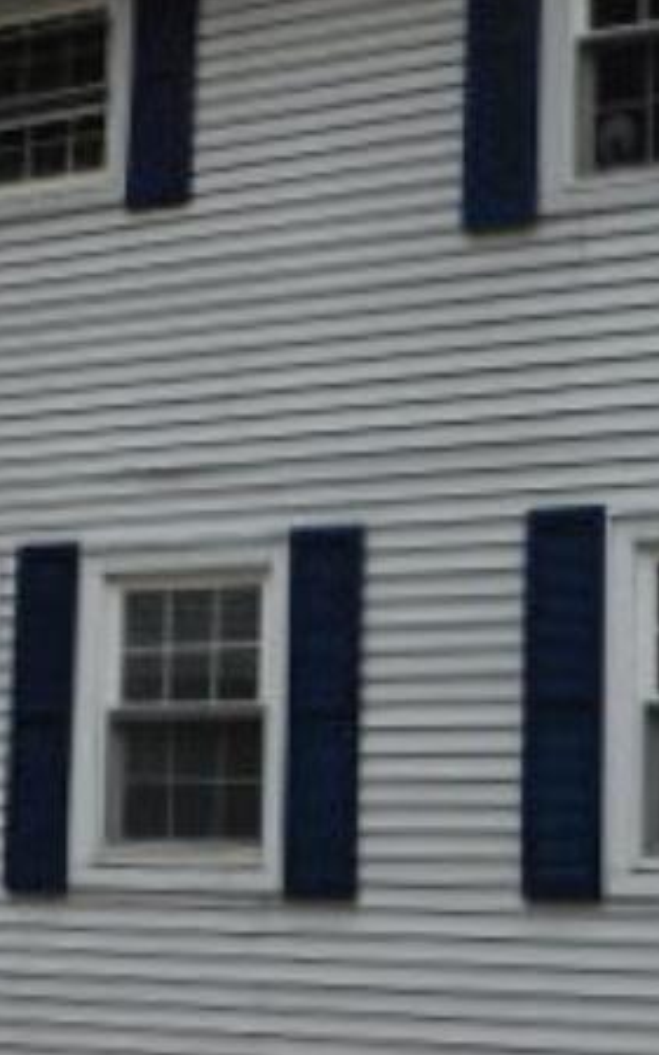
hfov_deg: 15.8
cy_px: 415
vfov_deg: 26.4
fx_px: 2243
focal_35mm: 78
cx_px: 875
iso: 125
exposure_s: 1/320
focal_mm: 4
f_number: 3
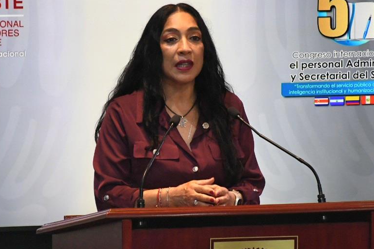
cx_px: 200
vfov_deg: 3.1
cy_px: 120
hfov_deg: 4.7
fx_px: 4581
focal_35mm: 441
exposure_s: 1/125
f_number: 6.3
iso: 4000
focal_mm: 140
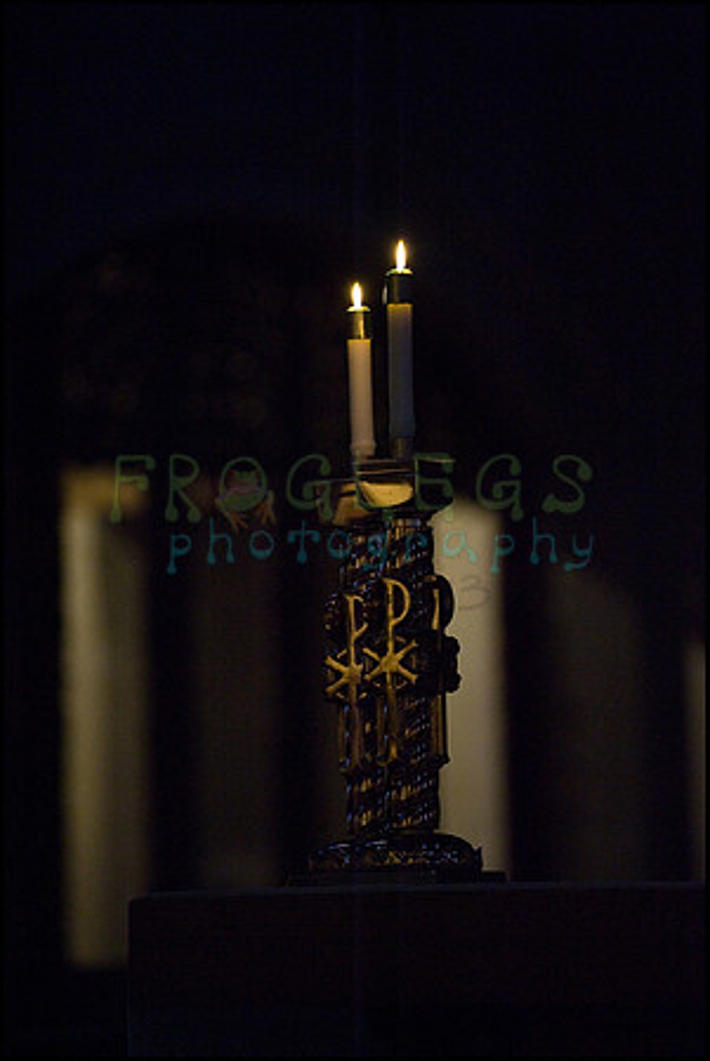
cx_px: 355
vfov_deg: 10.8
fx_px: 5607
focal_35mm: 190
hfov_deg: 7.2
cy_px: 530
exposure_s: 1/100
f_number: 2.8
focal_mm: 190
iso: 500
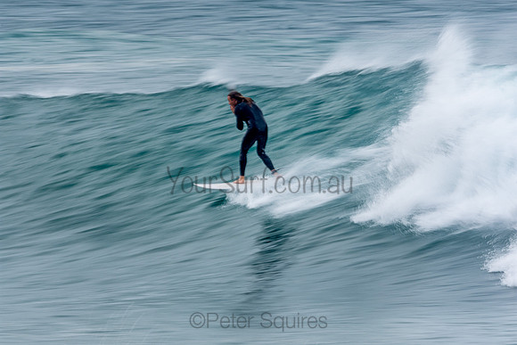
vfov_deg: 1.9
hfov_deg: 2.9
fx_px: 10342
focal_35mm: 720
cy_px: 172
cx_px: 258
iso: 100
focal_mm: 480
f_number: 22
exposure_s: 1/25
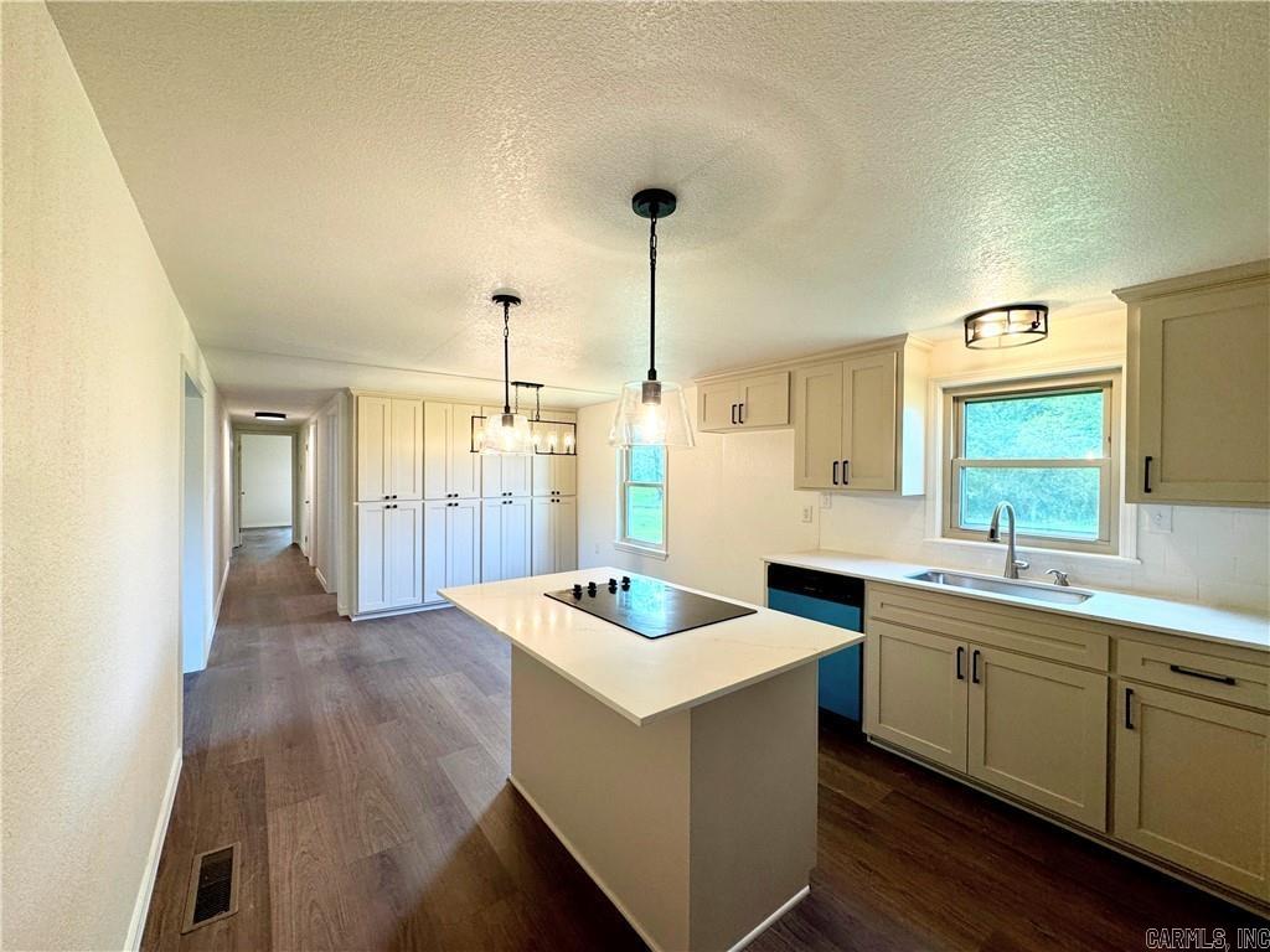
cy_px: 476
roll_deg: -0.6
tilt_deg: -0.3
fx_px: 514
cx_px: 635
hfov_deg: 102.1
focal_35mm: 14
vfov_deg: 85.7
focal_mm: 2.22
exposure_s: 1/120
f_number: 2.2
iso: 160
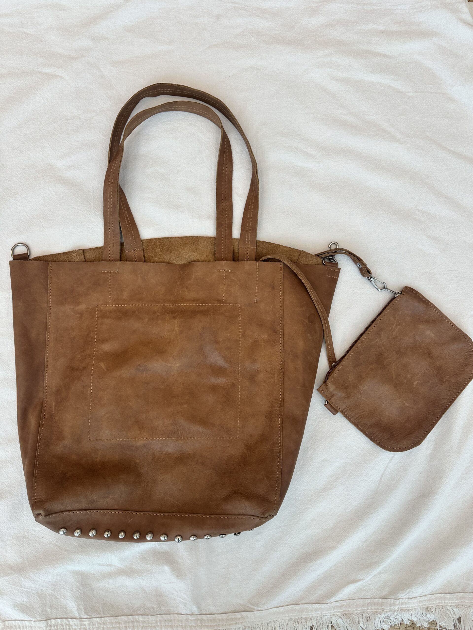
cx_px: 236
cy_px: 315
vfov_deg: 71.6
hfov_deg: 56.8
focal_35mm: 24
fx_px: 437
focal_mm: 6.86
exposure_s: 1/122
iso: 50
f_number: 1.78
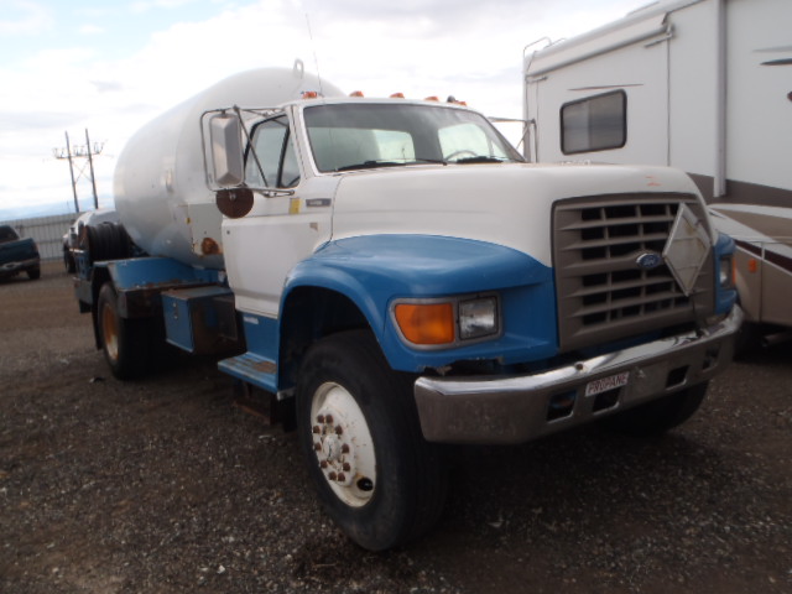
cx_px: 396
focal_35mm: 28
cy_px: 297
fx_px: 641
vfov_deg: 49.7
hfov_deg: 63.4
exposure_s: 1/200
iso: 80
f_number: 4.5
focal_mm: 5
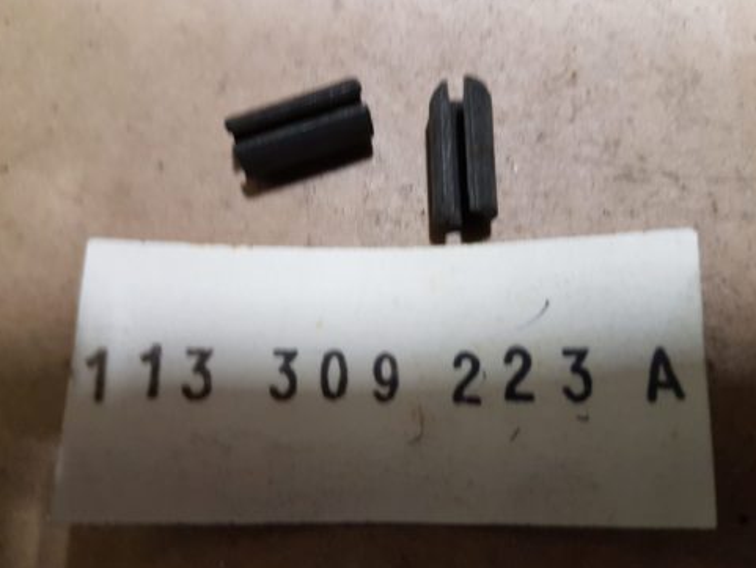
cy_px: 289
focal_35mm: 27
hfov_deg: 65.3
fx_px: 590
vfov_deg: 51.4
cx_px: 382
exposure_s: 1/13
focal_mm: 4.2
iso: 200
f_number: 1.7
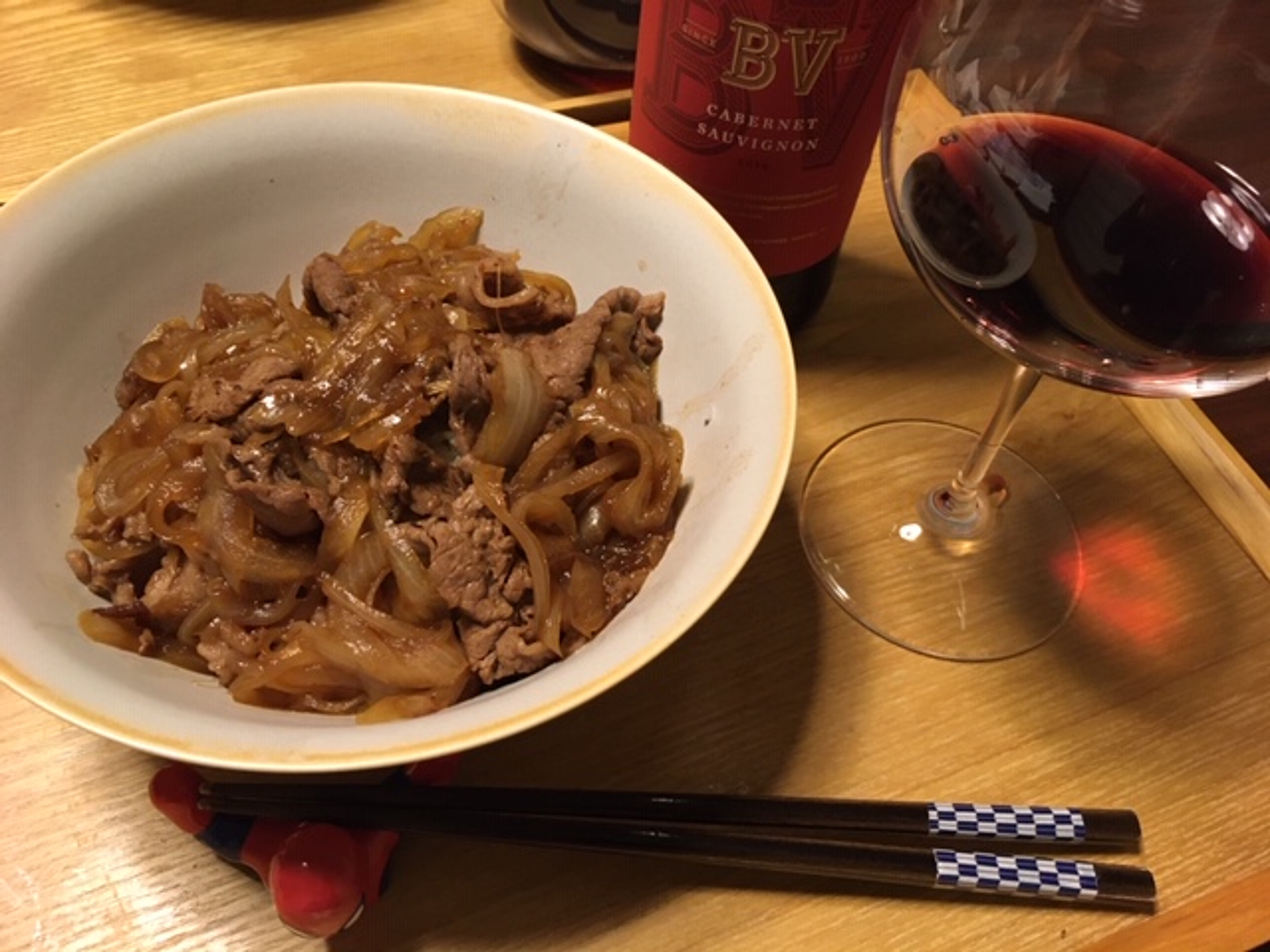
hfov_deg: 61.7
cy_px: 476
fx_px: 1064
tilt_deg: -52.7
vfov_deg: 48.2
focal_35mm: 29
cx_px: 635
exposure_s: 1/30
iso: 125
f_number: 2.2
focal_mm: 4.15
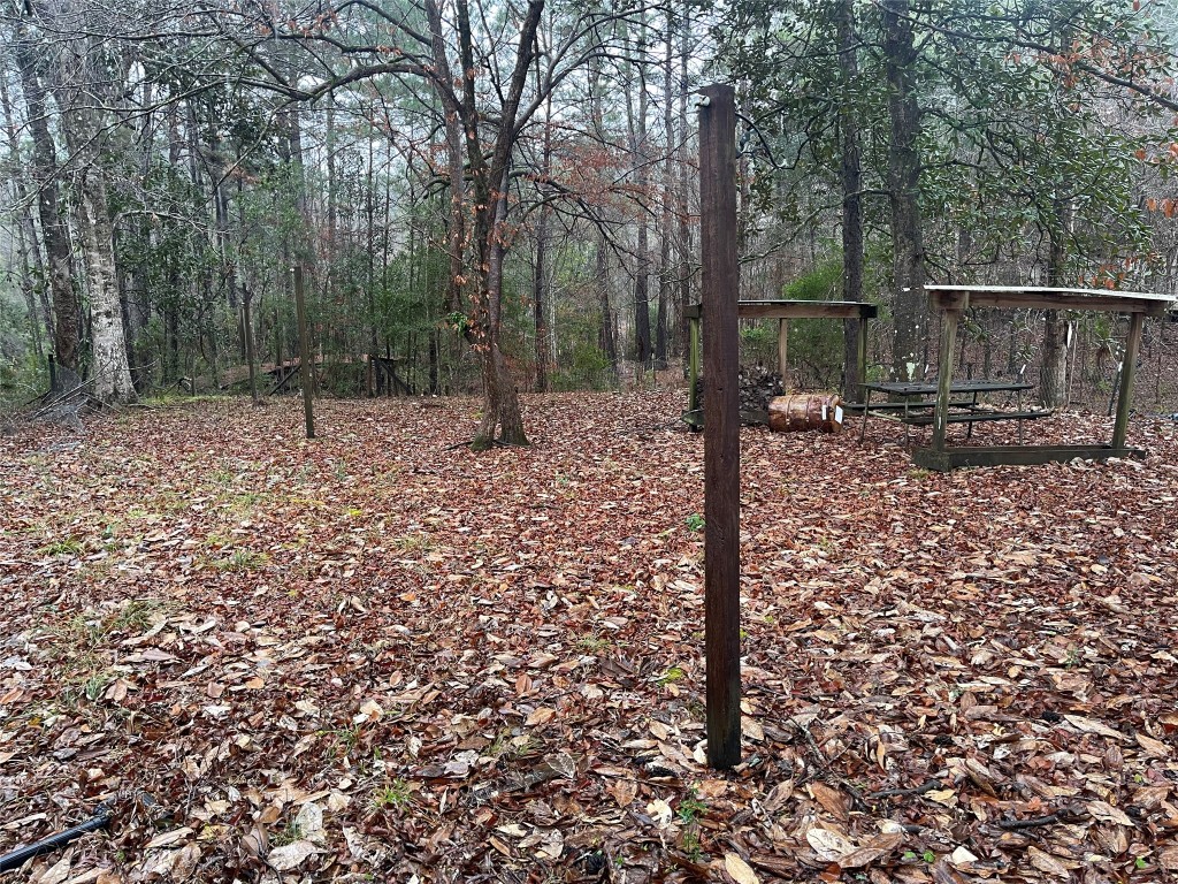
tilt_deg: -10.7
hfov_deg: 69.4
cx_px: 589
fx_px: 851
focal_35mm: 25
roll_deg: +1.0
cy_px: 442
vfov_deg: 54.9
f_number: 1.6
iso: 125
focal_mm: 5.1
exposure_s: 1/75
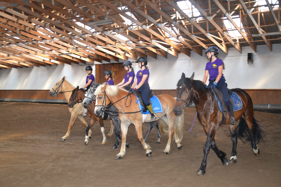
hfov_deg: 51.3
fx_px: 293
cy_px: 94
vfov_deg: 35.5
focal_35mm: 38
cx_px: 140
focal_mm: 25
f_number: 4
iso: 1100
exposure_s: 1/60
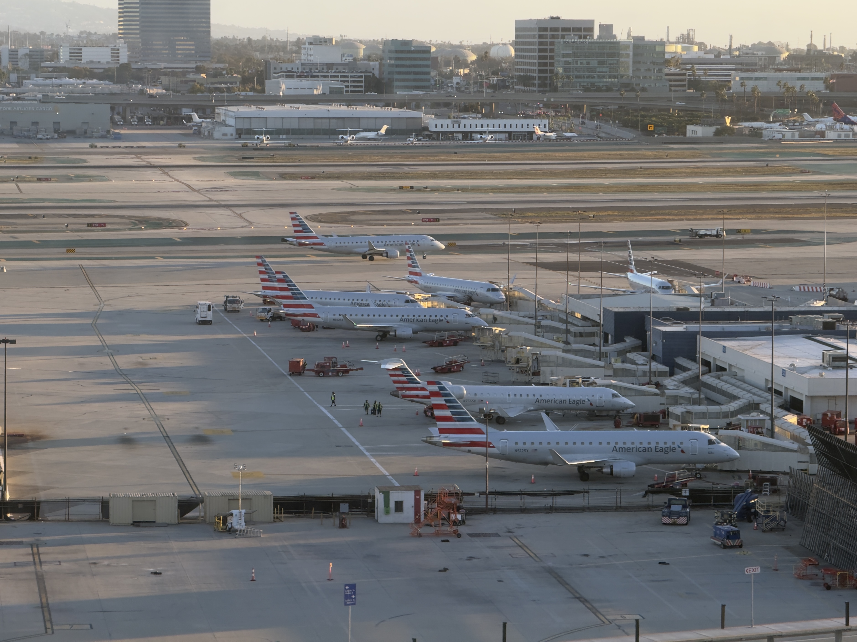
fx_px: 2971
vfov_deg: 12.3
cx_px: 428
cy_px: 321
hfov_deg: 16.4
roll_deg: -0.1
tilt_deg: -3.8
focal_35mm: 120
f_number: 2.8
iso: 50
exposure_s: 1/117
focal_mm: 15.66
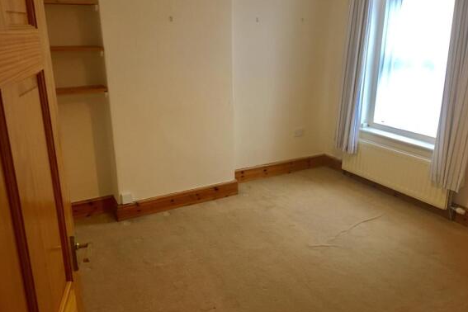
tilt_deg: -18.0
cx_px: 239
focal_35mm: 31
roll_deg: +0.1
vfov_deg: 42.3
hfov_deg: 60.3
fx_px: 403
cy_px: 152
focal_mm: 4.15
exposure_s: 1/33
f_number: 2.2
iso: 160
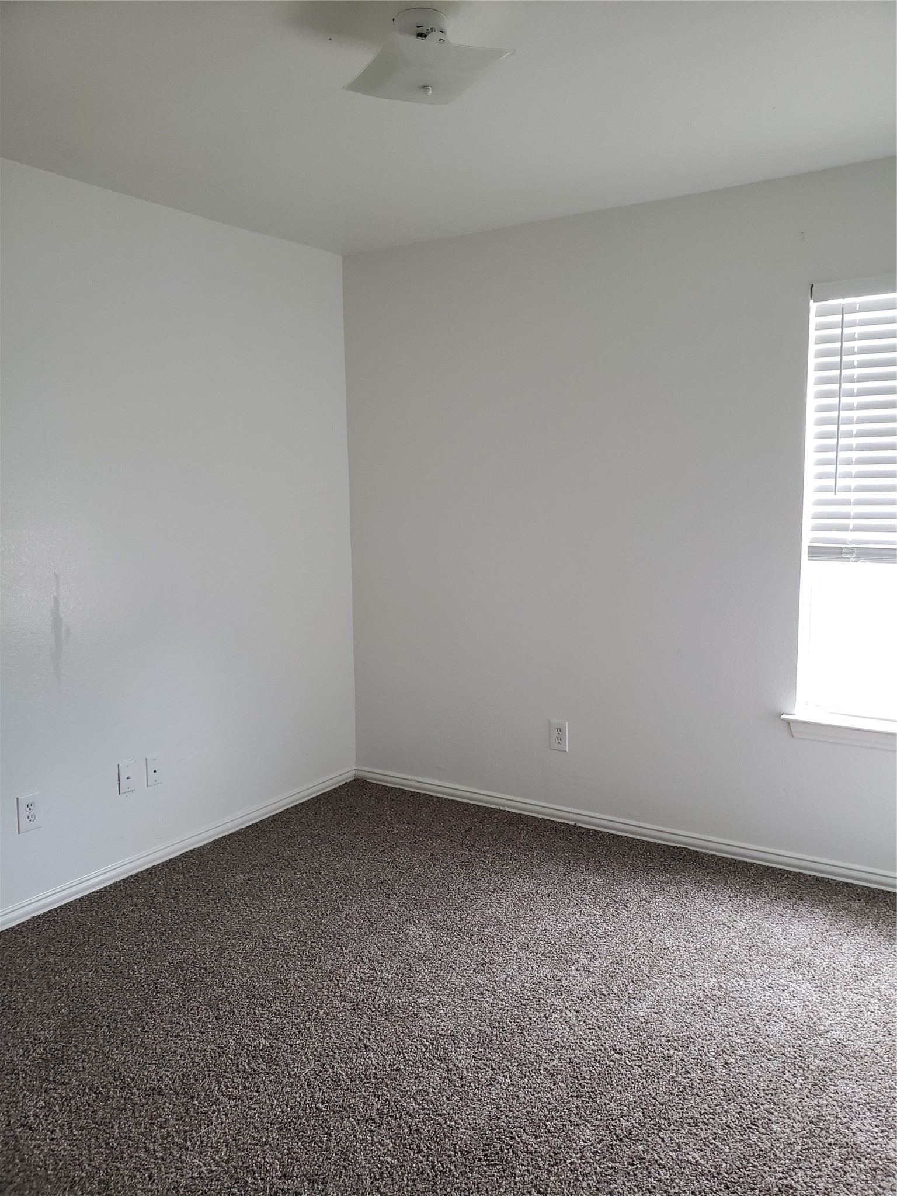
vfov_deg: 67.3
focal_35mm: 26
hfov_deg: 53.1
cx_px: 448
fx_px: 898
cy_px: 598
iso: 320
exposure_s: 1/60
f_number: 2.4
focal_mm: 4.3
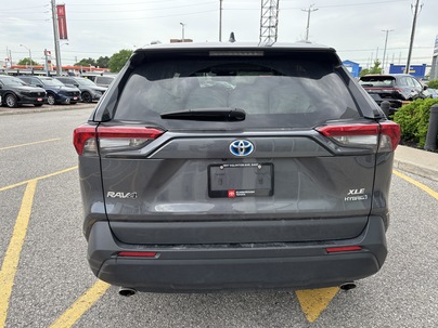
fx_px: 342
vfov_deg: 51.4
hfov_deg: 65.3
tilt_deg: -14.2
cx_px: 226
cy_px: 163
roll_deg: -1.7
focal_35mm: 27
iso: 50
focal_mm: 5.96
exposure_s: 1/641
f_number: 1.6
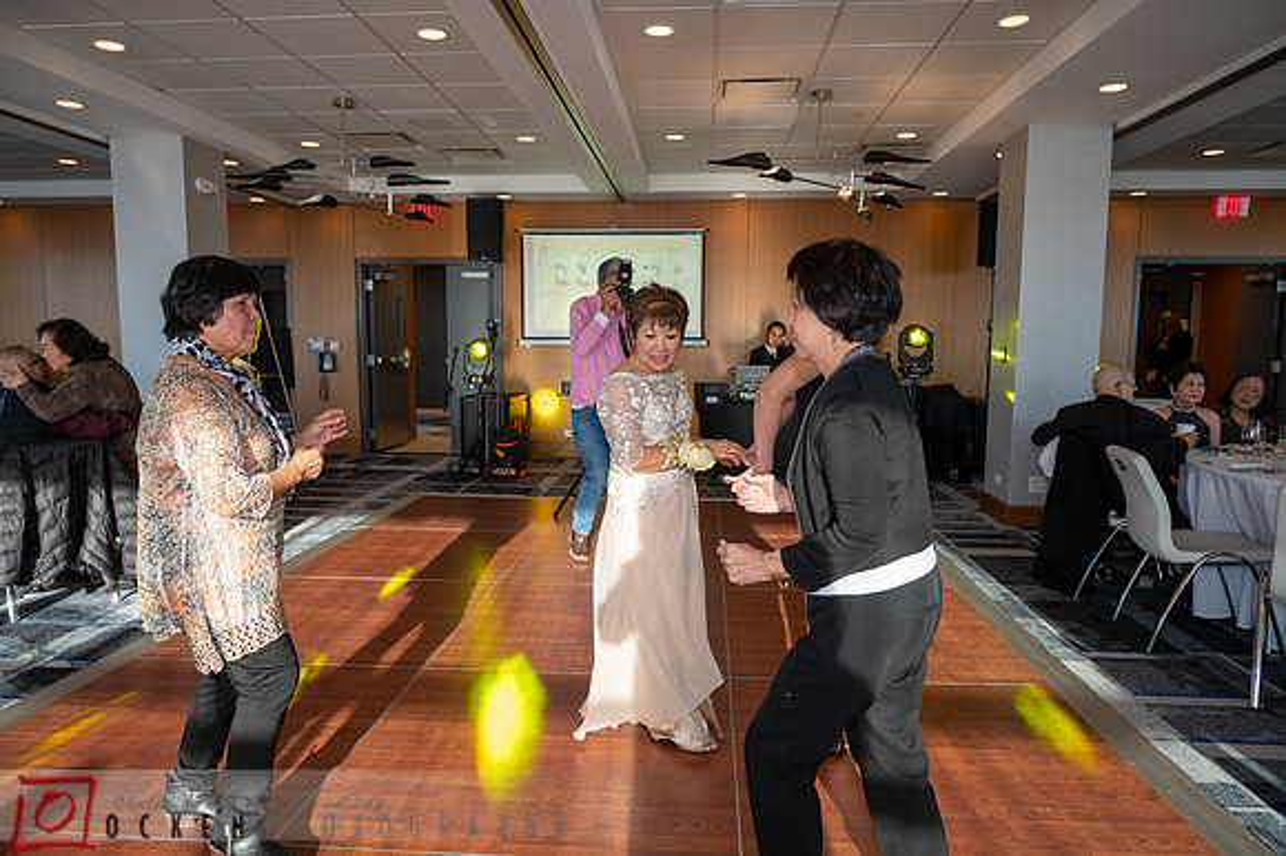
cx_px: 643
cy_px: 428
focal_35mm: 24
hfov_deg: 73.8
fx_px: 857
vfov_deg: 53.1
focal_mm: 24
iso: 1000
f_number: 5.6
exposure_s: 1/200
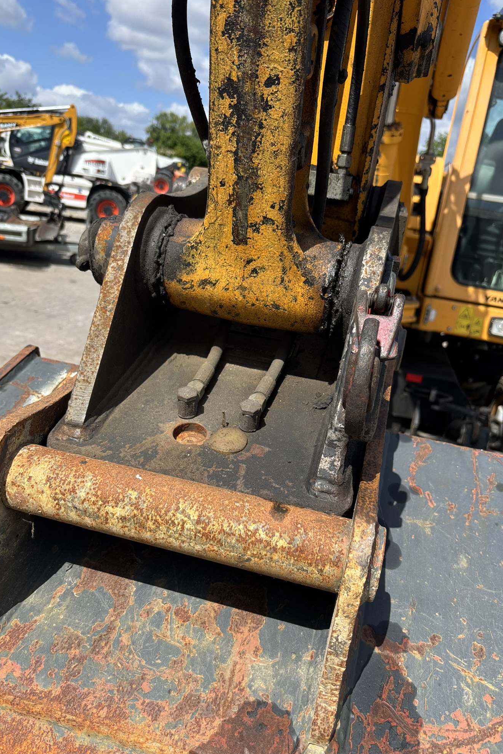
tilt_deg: -16.2
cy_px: 387
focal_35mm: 28
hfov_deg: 46.4
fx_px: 587
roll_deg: -7.5
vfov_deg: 65.5
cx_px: 253
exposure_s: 1/2398
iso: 50
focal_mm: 5.96
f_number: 1.6
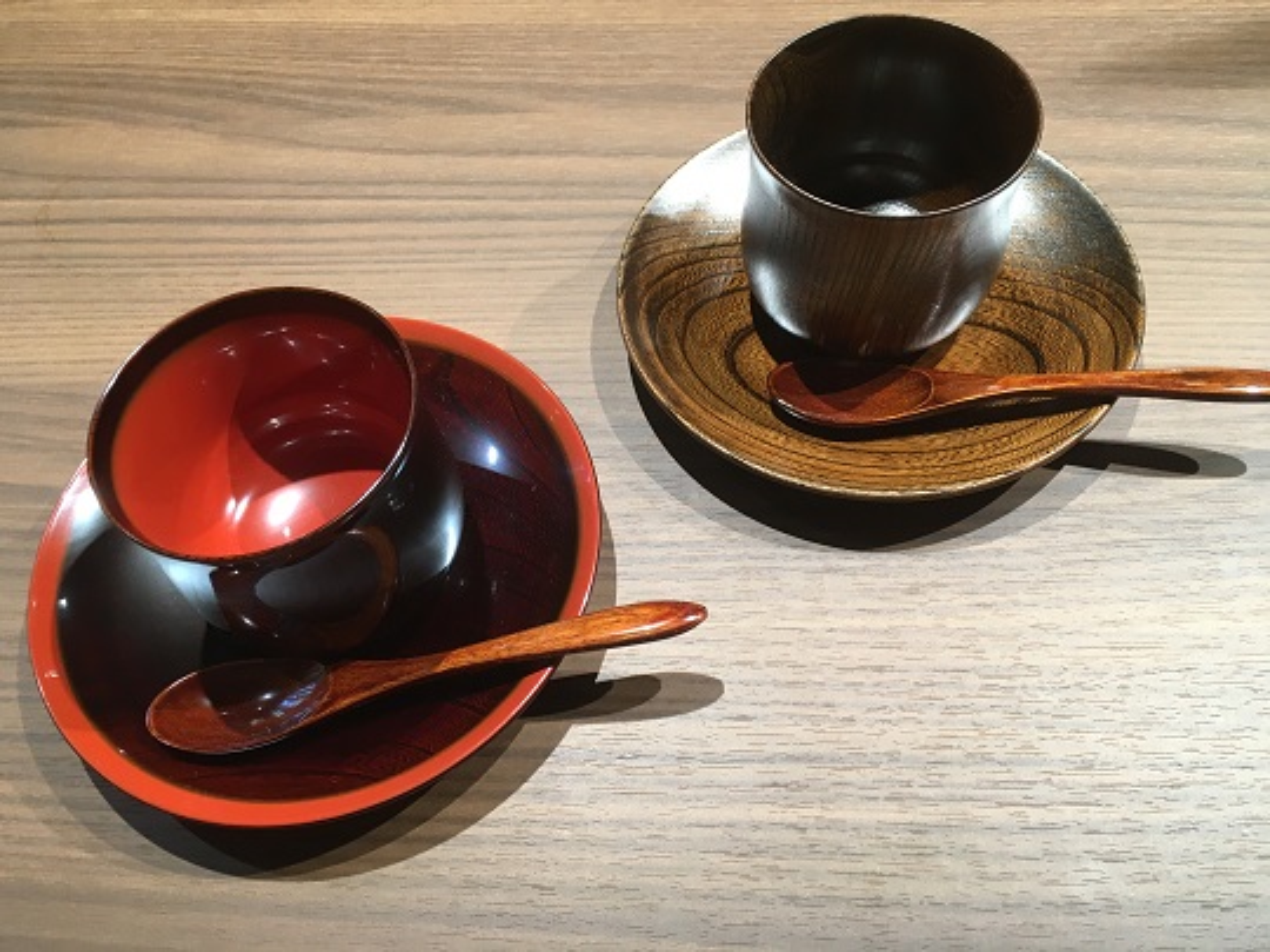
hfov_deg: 61.7
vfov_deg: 48.2
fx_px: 1064
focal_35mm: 29
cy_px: 476
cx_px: 635
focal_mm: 4.15
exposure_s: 1/30
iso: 64
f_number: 2.2
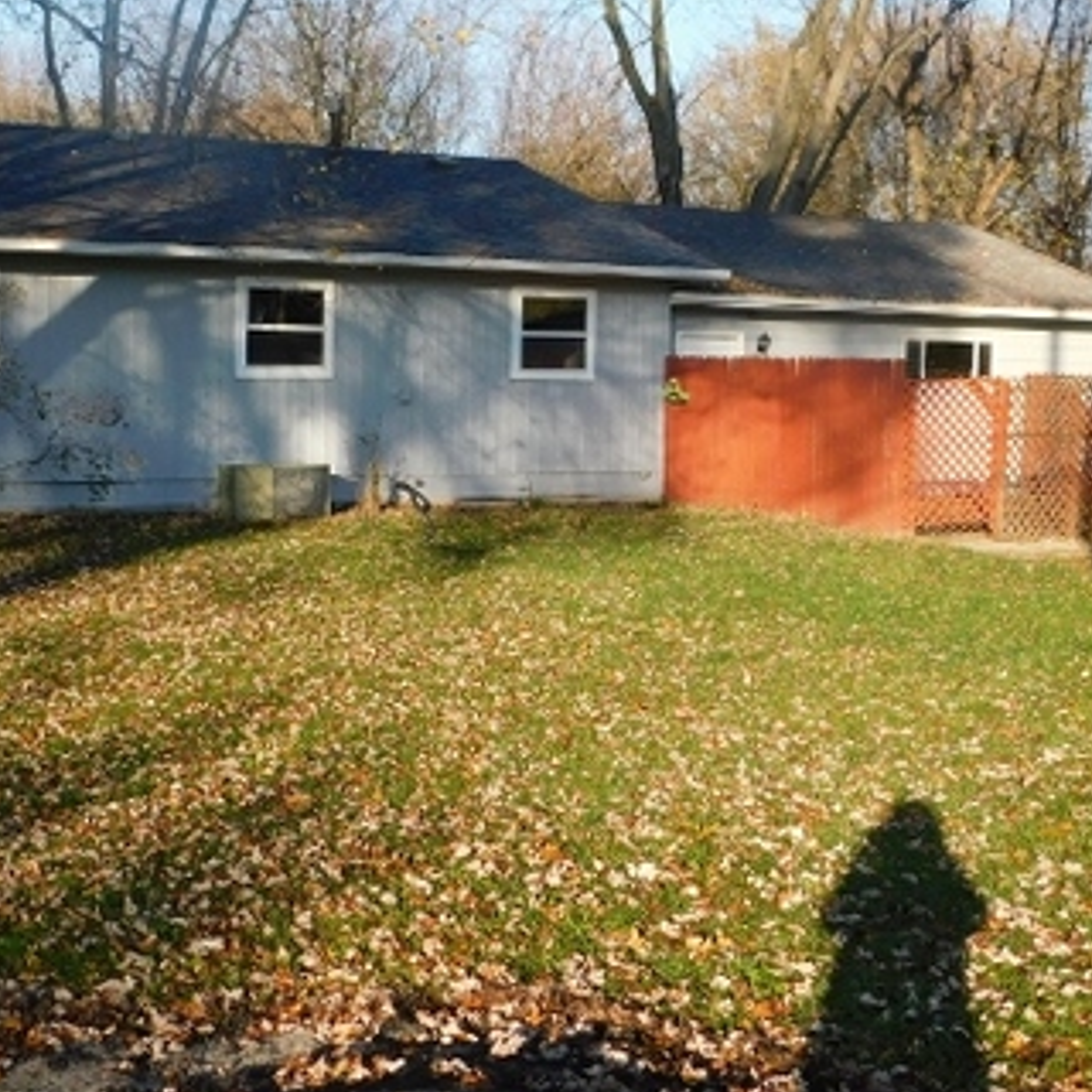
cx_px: 478
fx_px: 1892
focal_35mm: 53
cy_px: 427
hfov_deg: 32.2
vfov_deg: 32.1
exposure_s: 1/500
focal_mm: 5.3
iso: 125
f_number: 3.2
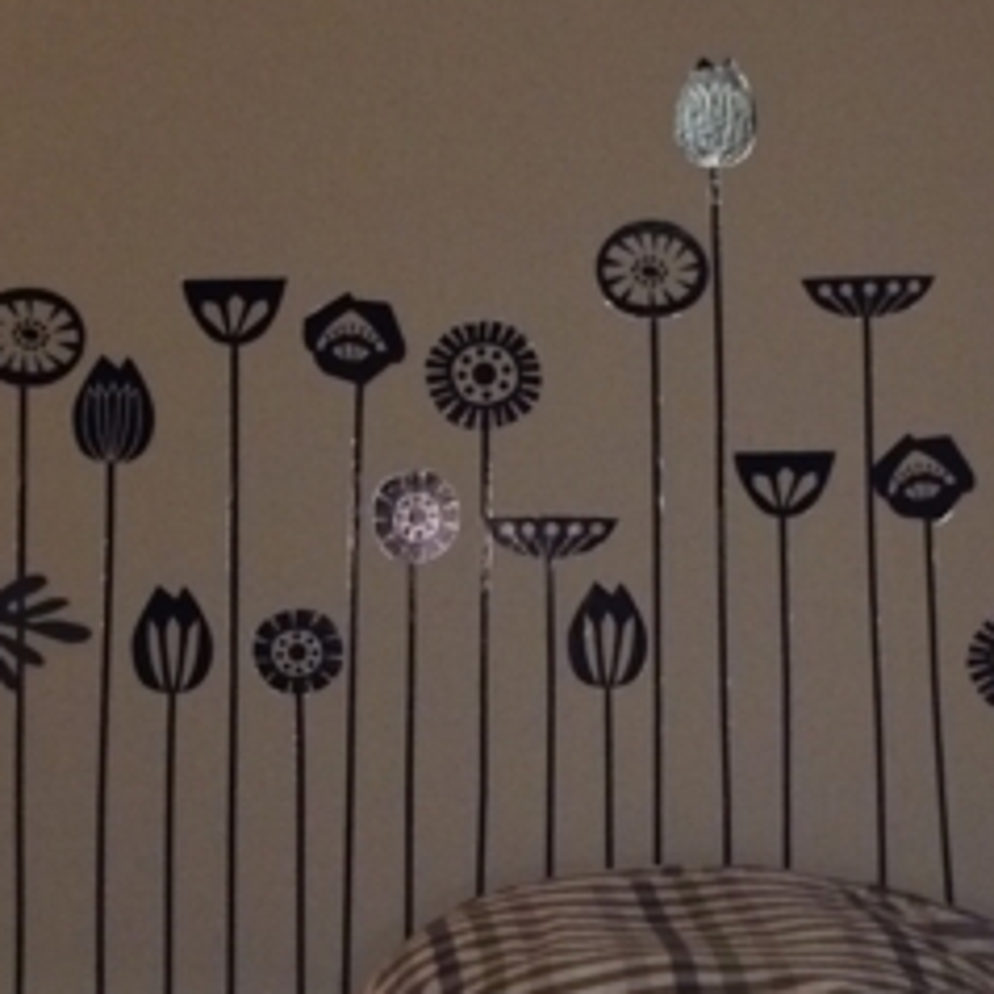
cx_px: 505
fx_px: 2891
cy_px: 397
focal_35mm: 89
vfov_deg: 19.5
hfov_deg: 19.5
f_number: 2.2
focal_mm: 4.12
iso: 320
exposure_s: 1/20
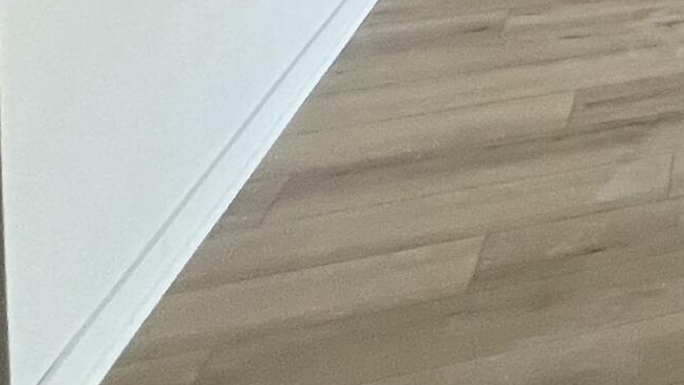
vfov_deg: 14.6
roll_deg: -0.6
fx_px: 1179
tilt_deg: -2.7
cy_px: -434
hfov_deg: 19.9
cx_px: 1321
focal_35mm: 65
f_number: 1.8
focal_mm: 1.57
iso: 250
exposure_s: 1/68
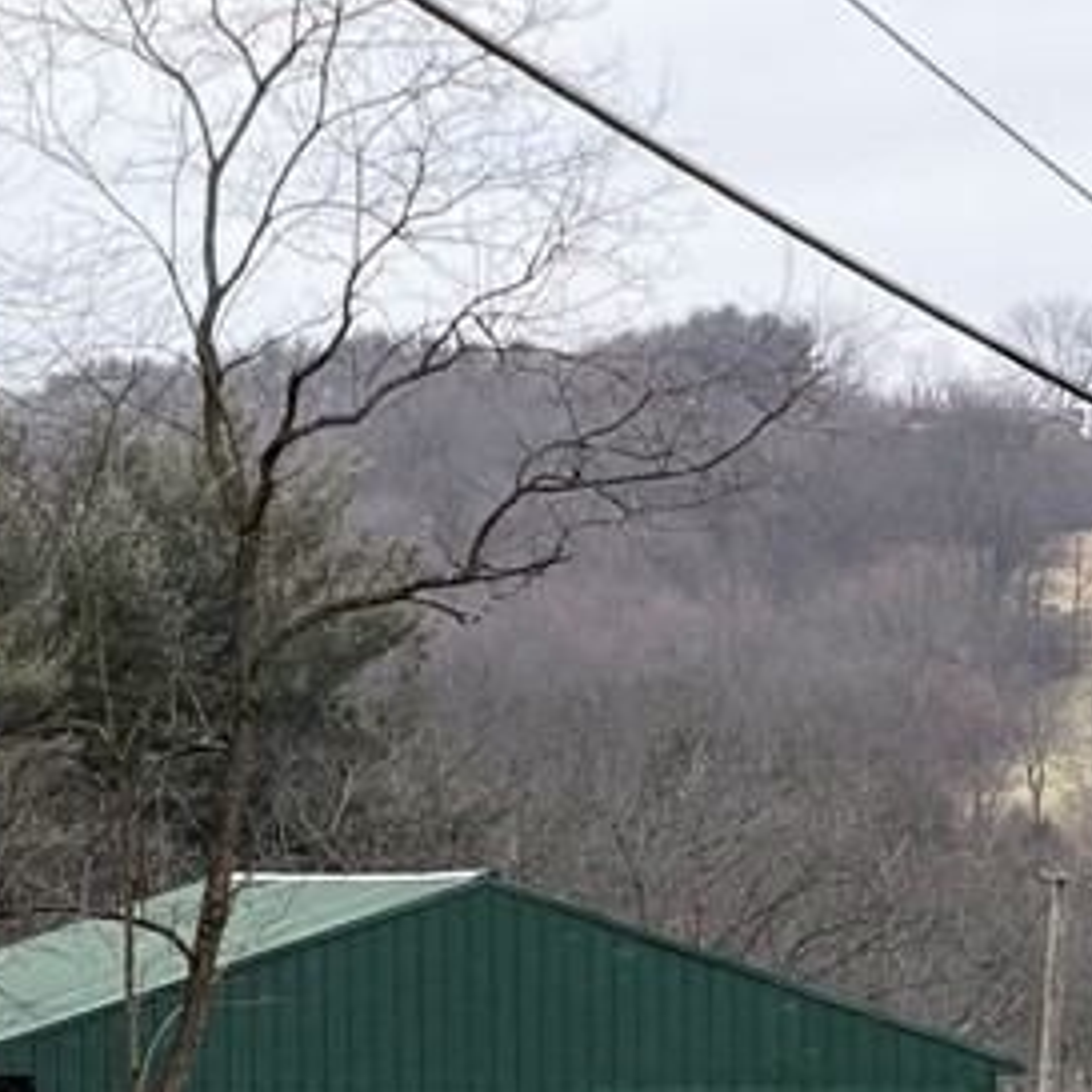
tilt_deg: -2.1
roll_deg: +1.1
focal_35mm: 332
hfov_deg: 5.3
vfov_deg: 5.3
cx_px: 708
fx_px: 11849
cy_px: 1240
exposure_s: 1/121
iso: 50
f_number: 2.8
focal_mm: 16.89
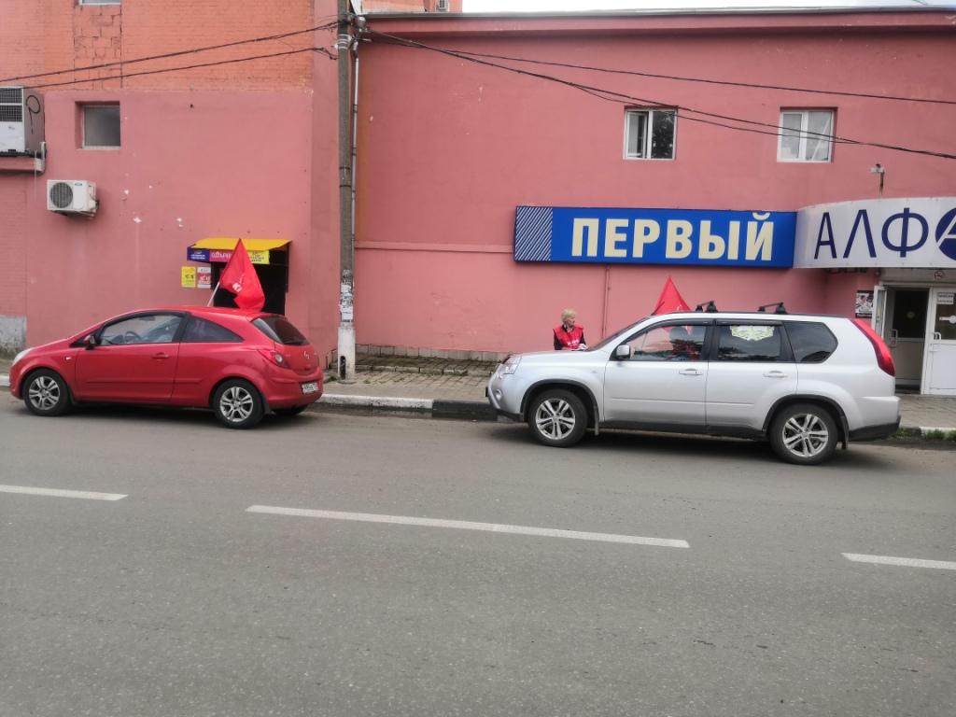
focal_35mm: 27
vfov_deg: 51.4
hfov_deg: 65.3
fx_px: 746
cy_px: 358
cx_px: 478
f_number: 1.8
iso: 50
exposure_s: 1/378
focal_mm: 3.95
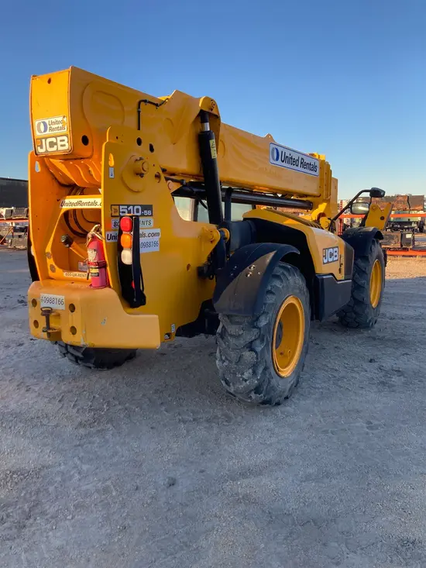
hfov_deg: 49.8
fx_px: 459
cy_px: 284
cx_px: 213
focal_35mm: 28
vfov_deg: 63.4
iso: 20
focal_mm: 3.99
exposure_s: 1/343
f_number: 1.8
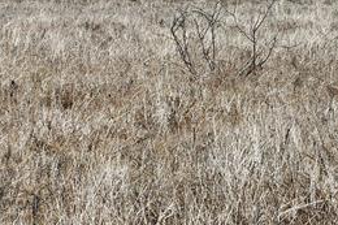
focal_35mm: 413
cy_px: -17
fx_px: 3875
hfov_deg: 5.0
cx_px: -190
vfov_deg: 3.3
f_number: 10
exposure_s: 1/400
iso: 100
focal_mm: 70
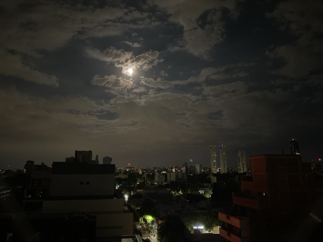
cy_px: 121
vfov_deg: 53.1
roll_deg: +0.0
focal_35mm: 26
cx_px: 162
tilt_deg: +11.7
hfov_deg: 67.3
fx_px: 243
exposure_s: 1/15
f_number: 1.8
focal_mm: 4.25
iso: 1600
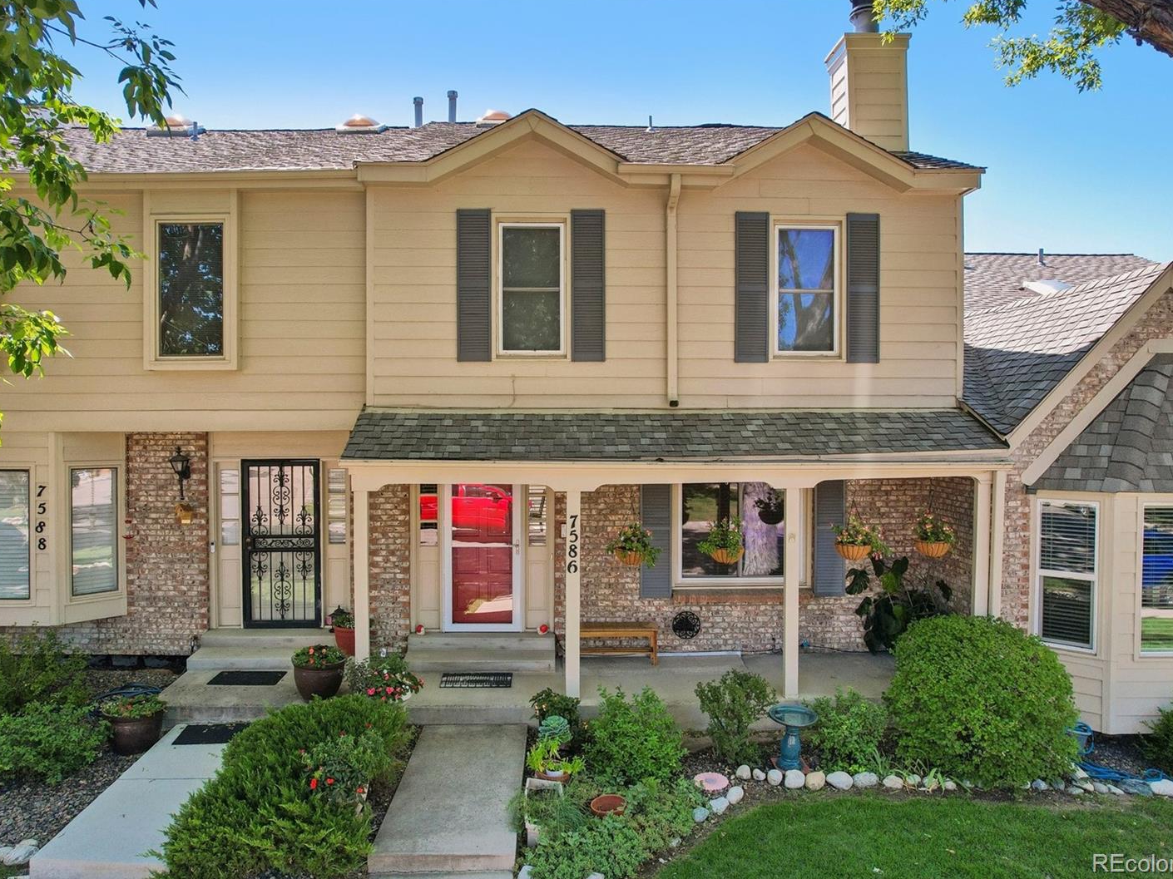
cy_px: 437
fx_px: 813
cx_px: 562
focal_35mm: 24
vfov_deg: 56.8
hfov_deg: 71.6
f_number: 2.8
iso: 100
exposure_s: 1/640
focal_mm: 8.4
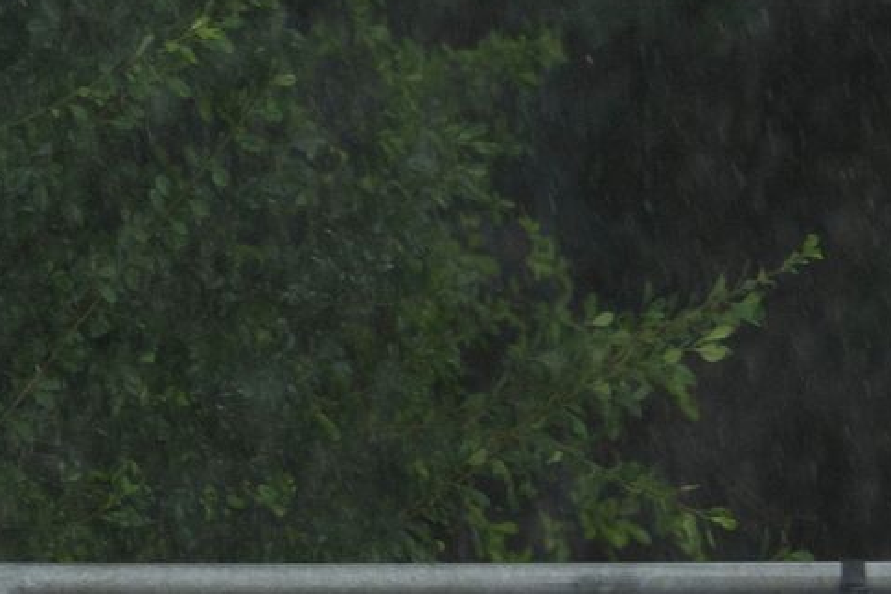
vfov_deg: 0.8
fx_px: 41912
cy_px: 676
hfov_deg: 1.2
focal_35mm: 1693
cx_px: 1697
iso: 1250
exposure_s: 1/400
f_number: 4.5
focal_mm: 400
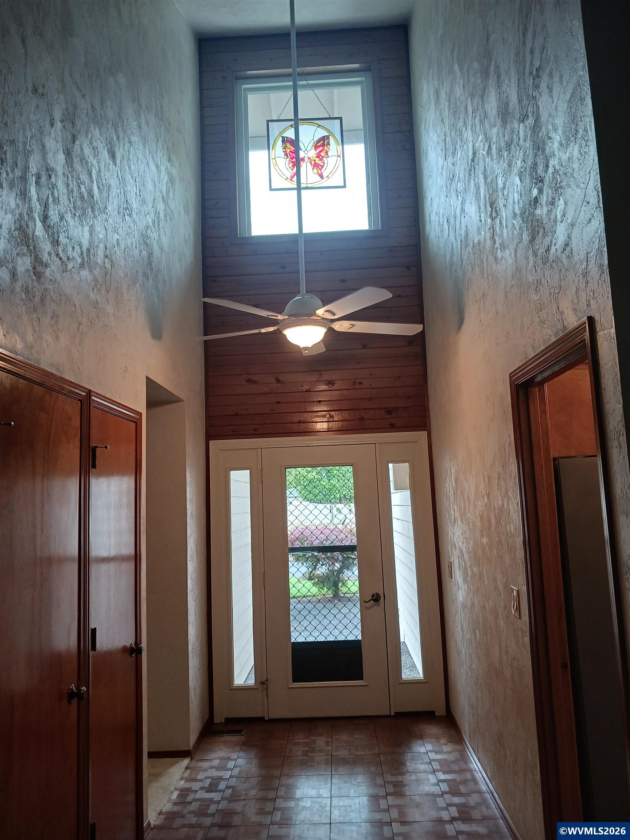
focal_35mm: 27
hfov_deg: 51.4
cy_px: 420
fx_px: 655
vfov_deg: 65.3
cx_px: 315
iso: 160
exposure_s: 1/50
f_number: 1.8
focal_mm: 4
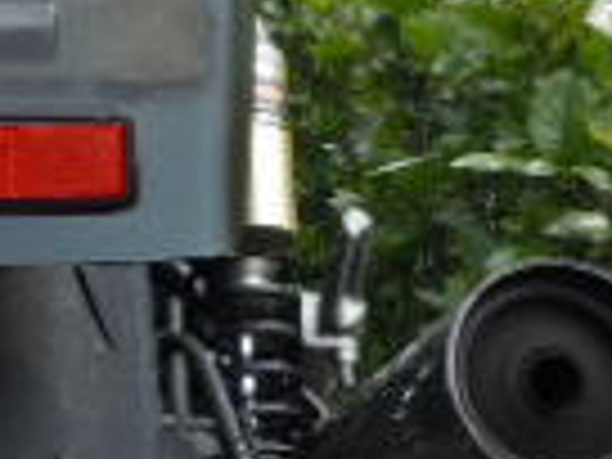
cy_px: 158
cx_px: -234
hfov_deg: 14.2
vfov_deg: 11.2
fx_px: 2334
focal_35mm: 132
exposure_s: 1/250
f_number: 3.7
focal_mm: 5
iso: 100
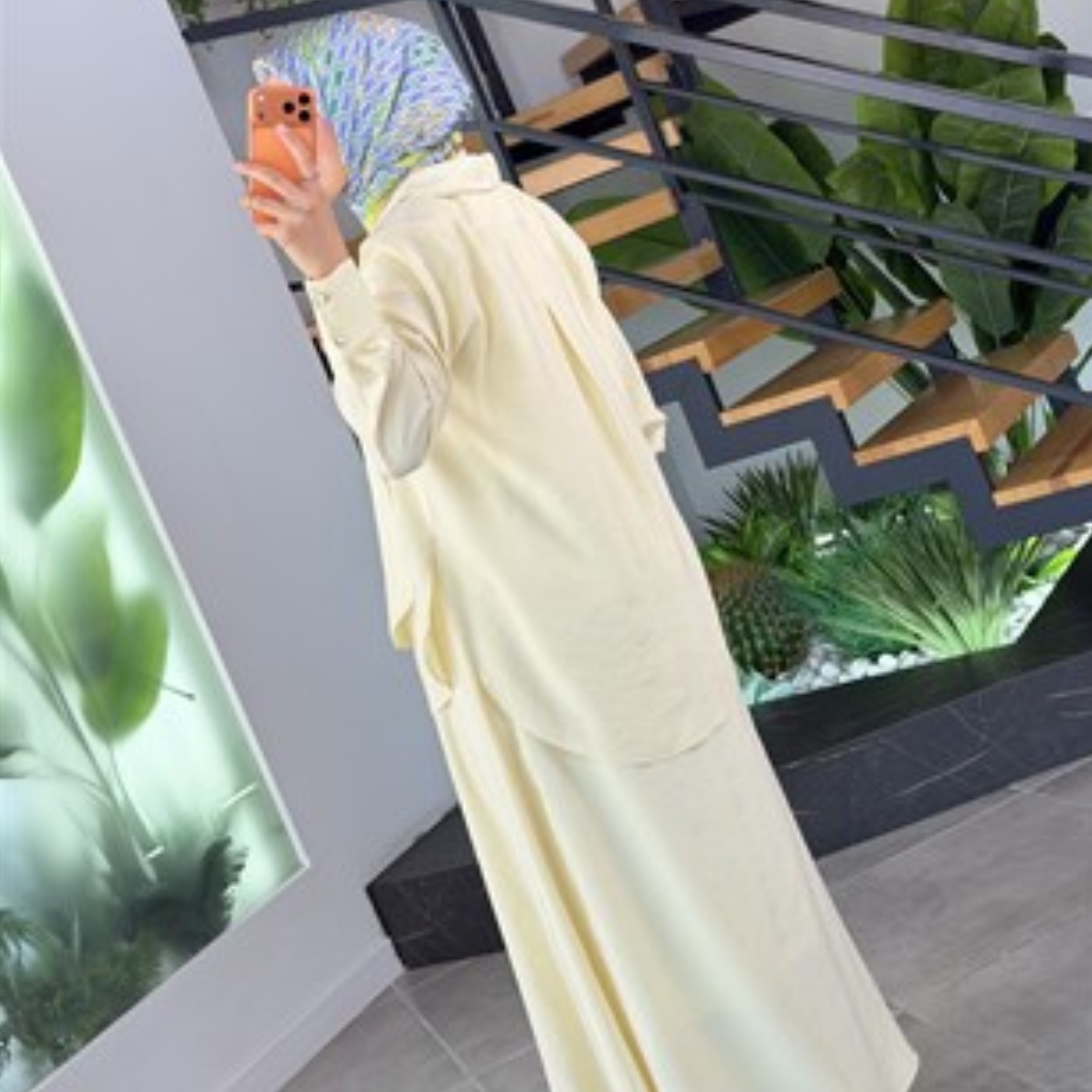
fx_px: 2034
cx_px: 548
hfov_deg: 30.0
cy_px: 404
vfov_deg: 29.9
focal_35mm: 57
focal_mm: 6.76
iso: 50
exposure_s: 1/127
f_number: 1.78
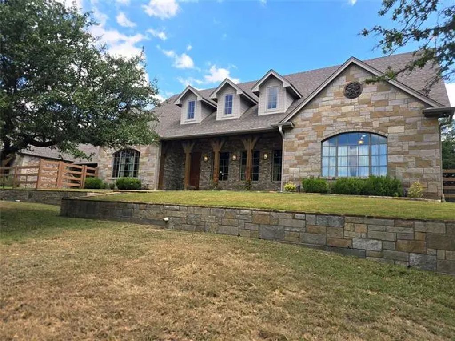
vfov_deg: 58.9
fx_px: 302
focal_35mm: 23
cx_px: 228
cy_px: 170
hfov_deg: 73.9
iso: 12
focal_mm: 6.3
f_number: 1.7
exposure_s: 1/333
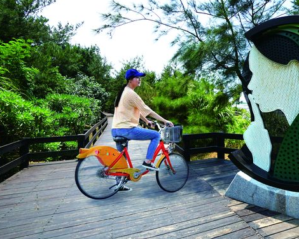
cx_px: 202
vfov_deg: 60.4
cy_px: 97
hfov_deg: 70.2
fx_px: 204
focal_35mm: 23
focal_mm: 16
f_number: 8
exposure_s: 1/500
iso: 200
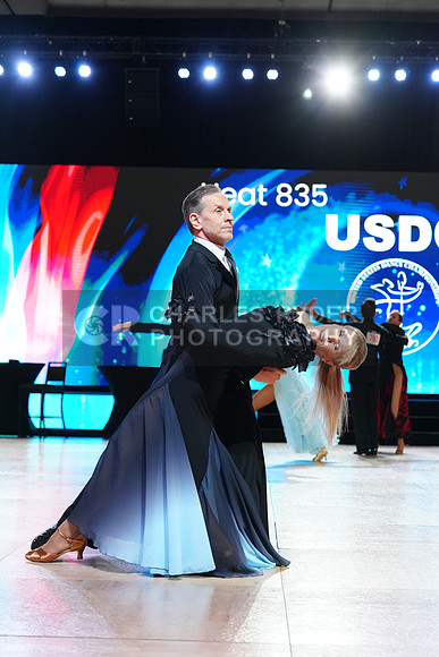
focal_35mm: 70
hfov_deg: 19.5
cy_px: 328
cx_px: 220
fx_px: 1280
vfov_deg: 28.8
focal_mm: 70
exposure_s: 1/320
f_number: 4
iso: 2500
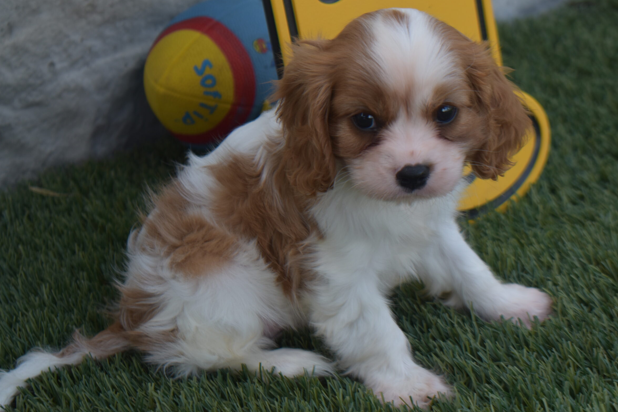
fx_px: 1537
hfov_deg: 22.7
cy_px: 189
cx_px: 286
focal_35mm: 90
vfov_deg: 15.3
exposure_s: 1/160
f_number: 5.6
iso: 200
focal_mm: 55
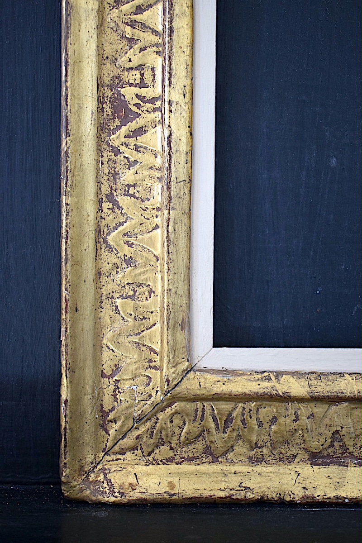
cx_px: 181
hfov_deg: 26.5
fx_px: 769
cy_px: 272
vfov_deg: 38.9
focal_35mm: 51
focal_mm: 34
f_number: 4.5
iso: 2000
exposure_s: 1/60
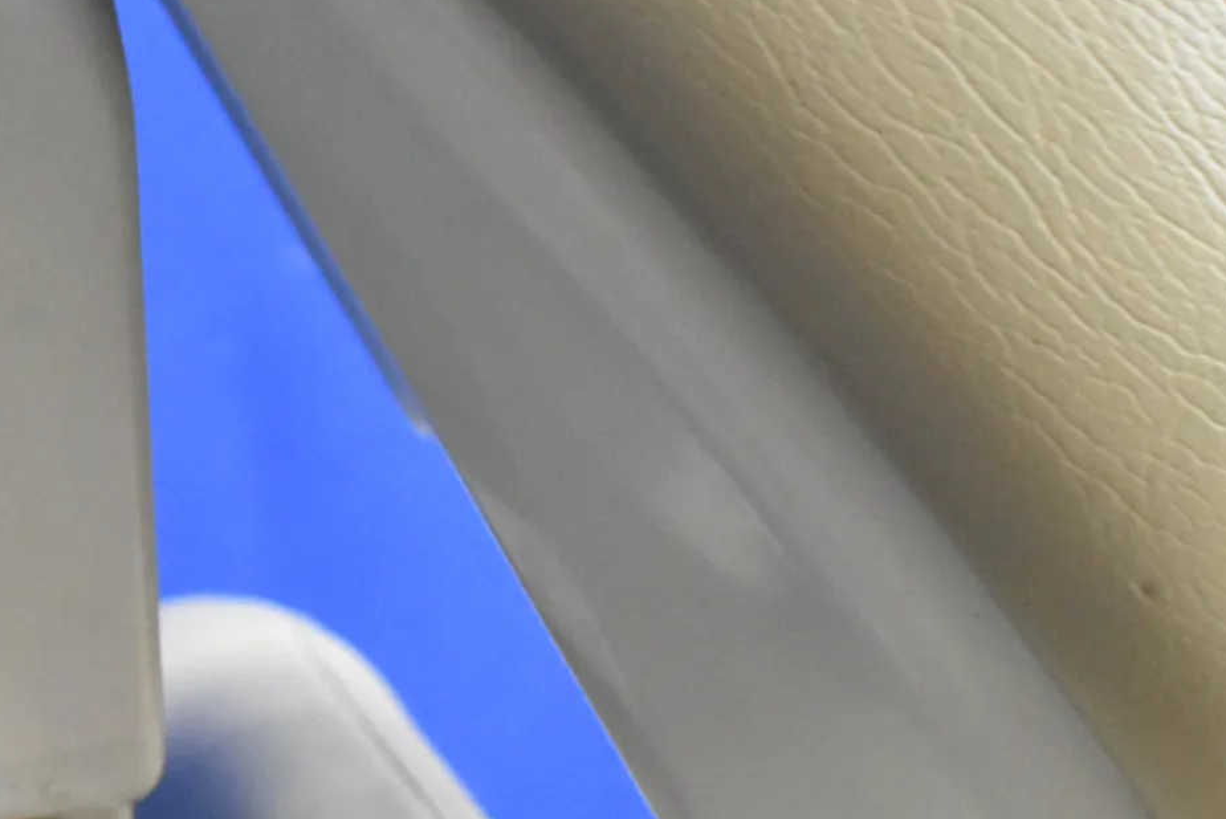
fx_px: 2828
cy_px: 131
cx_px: 290
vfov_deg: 16.3
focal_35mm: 83
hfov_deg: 24.2
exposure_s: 1/30
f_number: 8
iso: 5000
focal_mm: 20
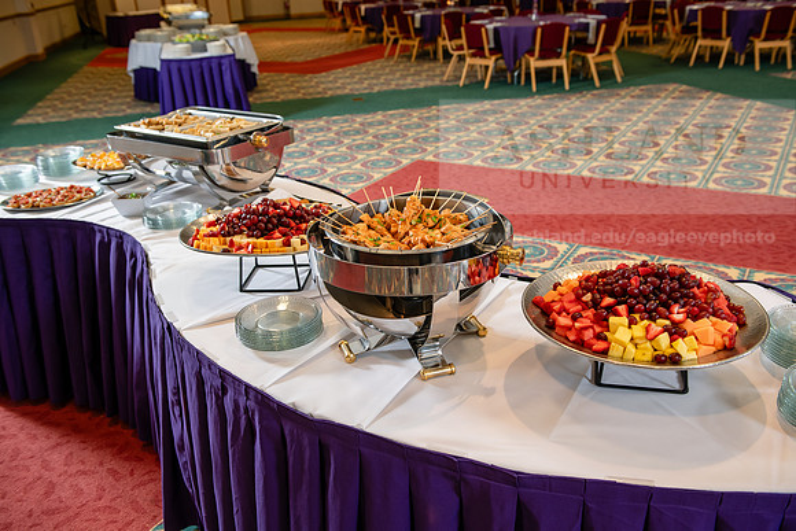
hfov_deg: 58.7
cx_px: 398
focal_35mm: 32
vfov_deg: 41.1
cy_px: 266
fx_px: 708
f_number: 4
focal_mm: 32
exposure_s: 1/125
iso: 500
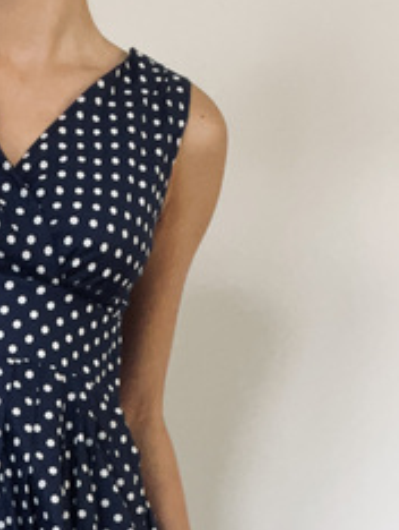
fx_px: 982
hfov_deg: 21.9
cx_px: -22
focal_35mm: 64
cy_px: 553
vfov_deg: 28.1
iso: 250
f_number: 2.2
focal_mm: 2.71
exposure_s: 1/60
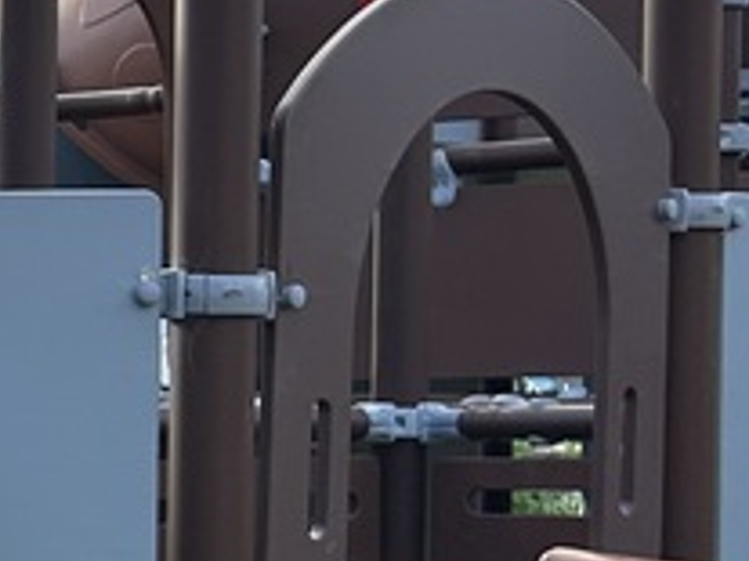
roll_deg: -0.2
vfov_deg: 9.8
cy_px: 485
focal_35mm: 151
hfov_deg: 11.1
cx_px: -1020
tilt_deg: -2.8
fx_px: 3265
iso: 50
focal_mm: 5.7
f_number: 1.5
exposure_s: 1/1029
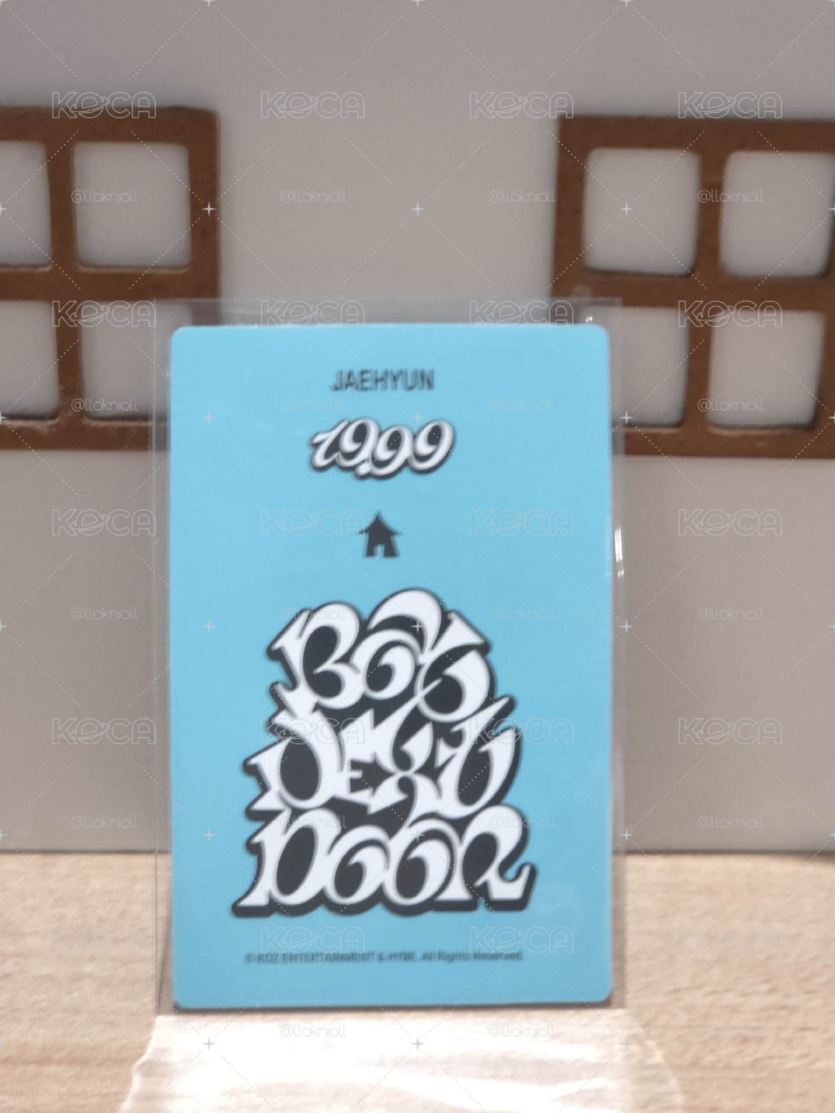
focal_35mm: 69
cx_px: 418
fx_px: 2219
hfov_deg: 21.3
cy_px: 556
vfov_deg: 28.2
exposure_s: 1/30
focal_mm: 7
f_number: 2.4
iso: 200
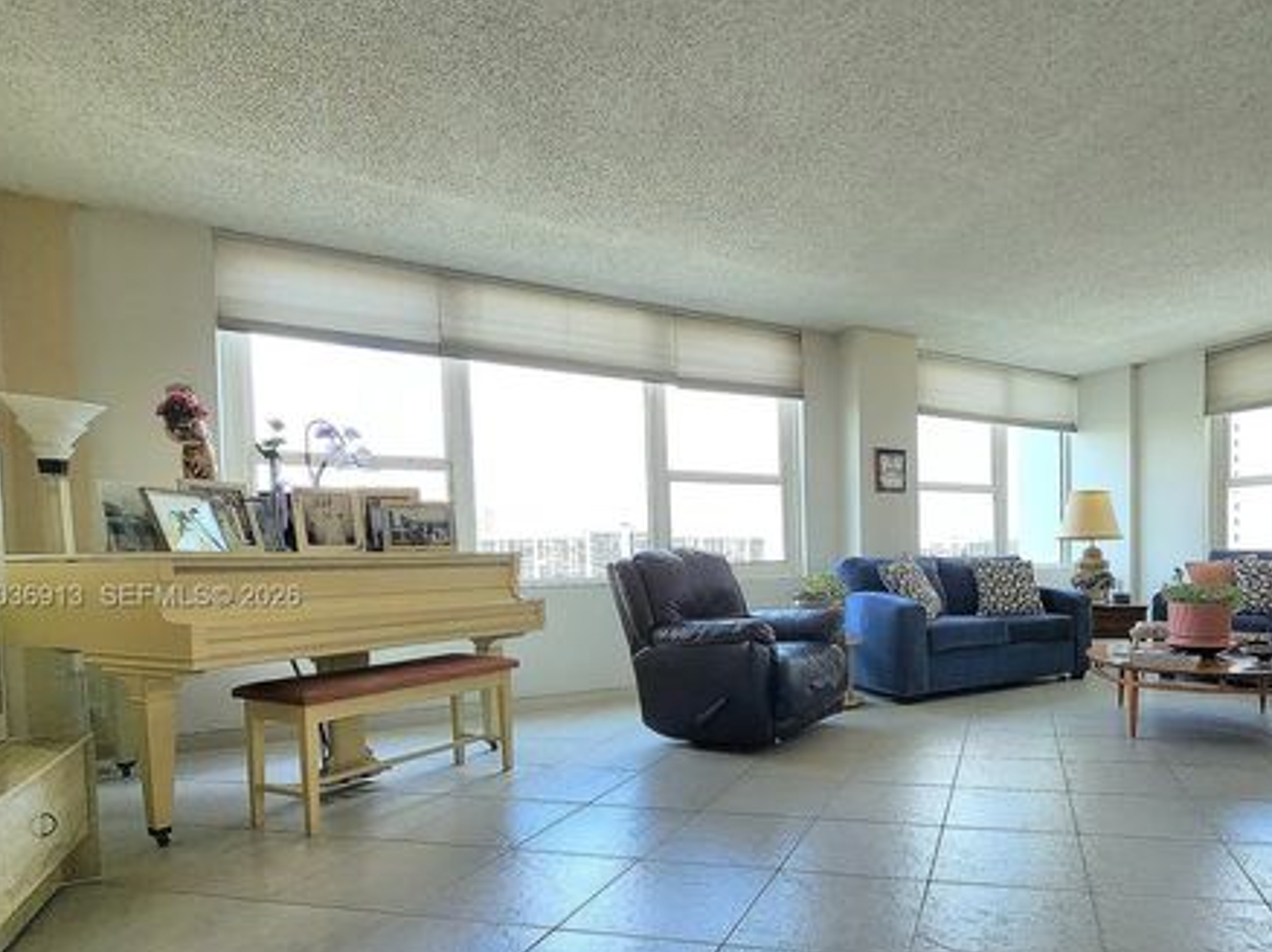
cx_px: 868
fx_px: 698
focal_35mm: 19
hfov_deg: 81.3
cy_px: 598
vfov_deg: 67.5
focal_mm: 2.2
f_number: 2.2
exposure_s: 1/120
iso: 64
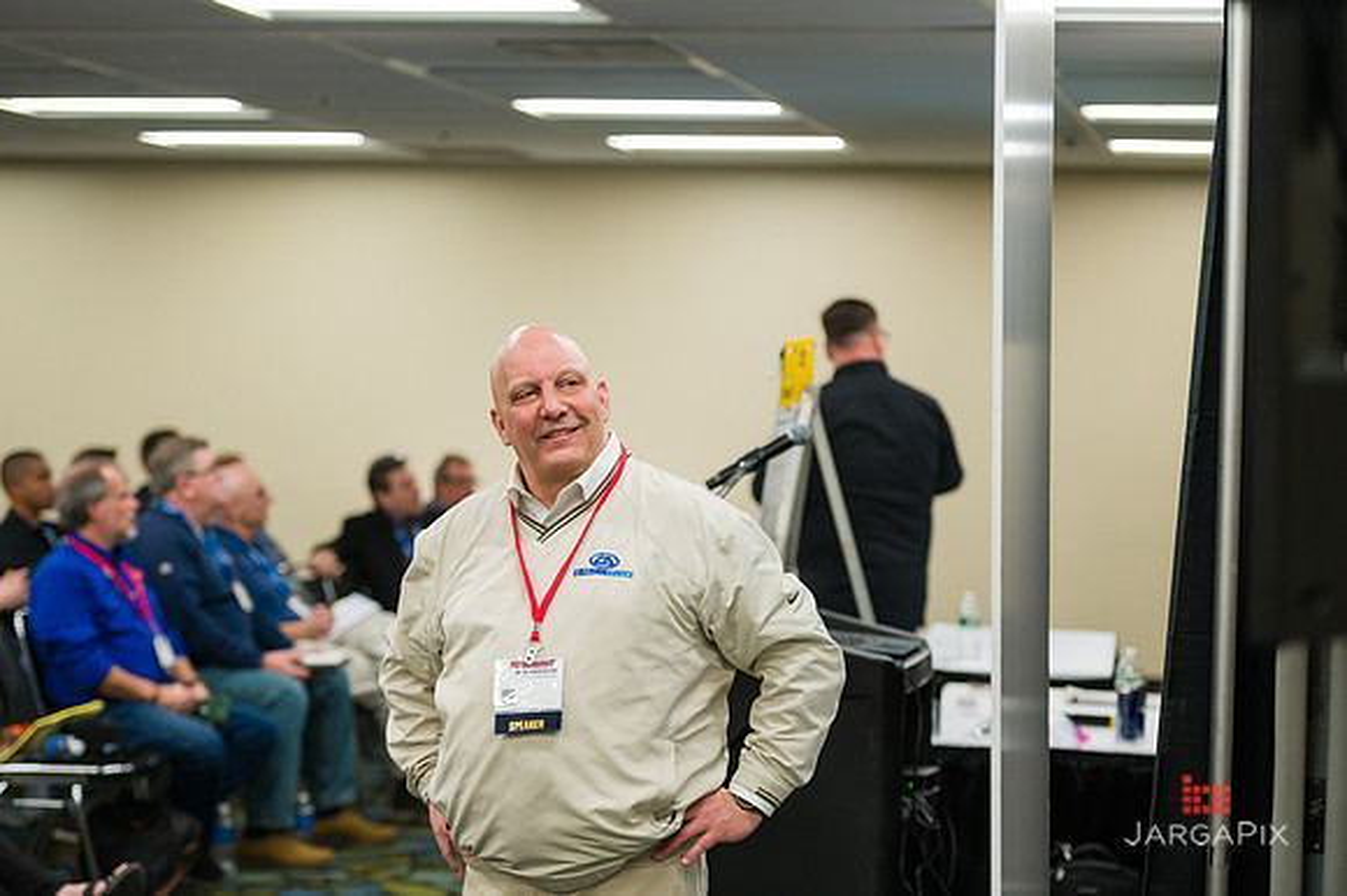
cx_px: 674
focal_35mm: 82
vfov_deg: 16.6
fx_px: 3066
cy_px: 448
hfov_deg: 24.8
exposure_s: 1/500
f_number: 3.2
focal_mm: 82
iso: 1600
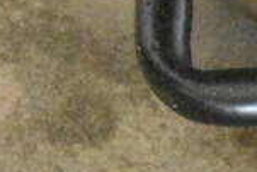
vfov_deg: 4.1
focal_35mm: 334
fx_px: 2387
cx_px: 504
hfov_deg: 6.0
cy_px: 23
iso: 25600
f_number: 5.6
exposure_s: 1/100
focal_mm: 55
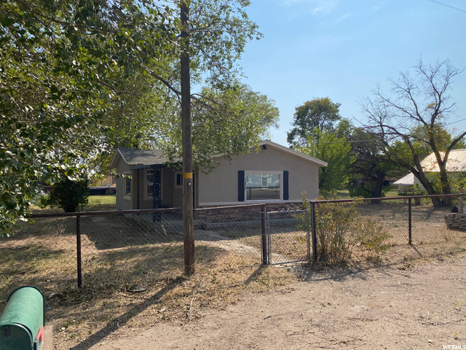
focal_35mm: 26
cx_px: 233
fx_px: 350
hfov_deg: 67.3
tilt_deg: +0.3
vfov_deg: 53.1
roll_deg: -0.4
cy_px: 175
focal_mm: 4.25
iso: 32
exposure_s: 1/3984
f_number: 1.8
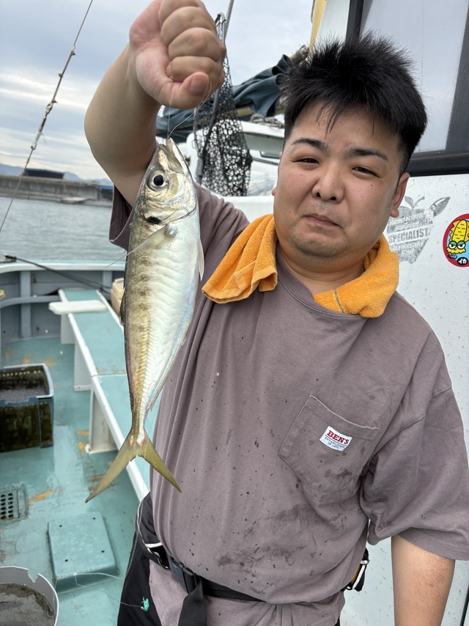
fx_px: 470
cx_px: 234
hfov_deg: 53.0
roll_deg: -5.9
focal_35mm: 26
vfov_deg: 67.3
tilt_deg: -11.2
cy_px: 313
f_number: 1.6
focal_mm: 5.96
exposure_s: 1/1155
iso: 50
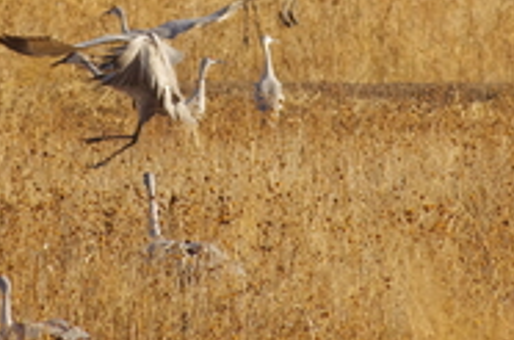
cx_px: 210
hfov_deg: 1.8
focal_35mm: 1128
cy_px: -84
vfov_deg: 1.2
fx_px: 16064
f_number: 4.5
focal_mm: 250
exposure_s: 1/8000
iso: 1600
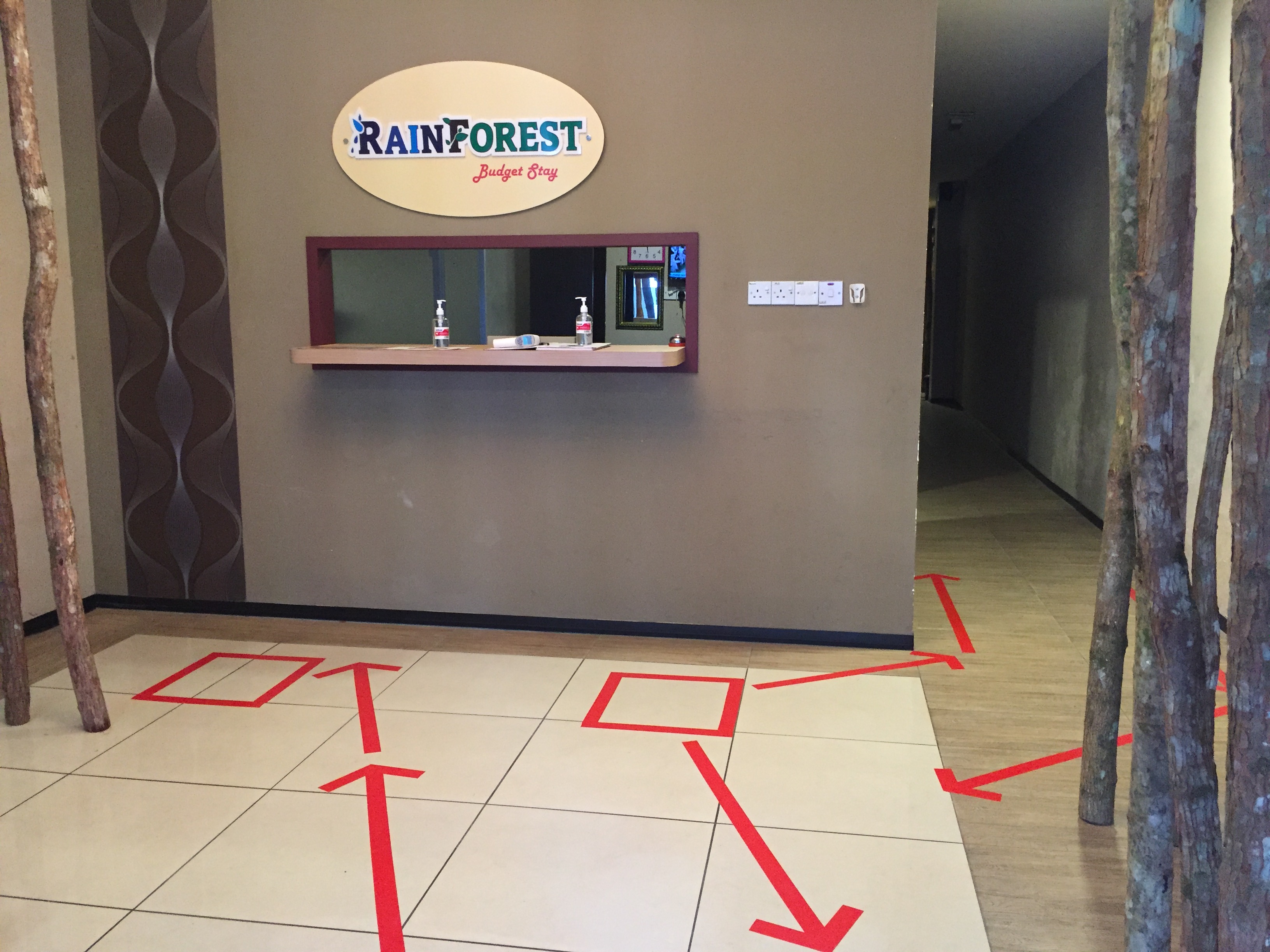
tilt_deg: -8.4
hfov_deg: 61.7
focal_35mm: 29
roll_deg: -1.2
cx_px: 635
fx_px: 1064
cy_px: 476
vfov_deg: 48.2
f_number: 2.2
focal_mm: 4.15
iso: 320
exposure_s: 1/33
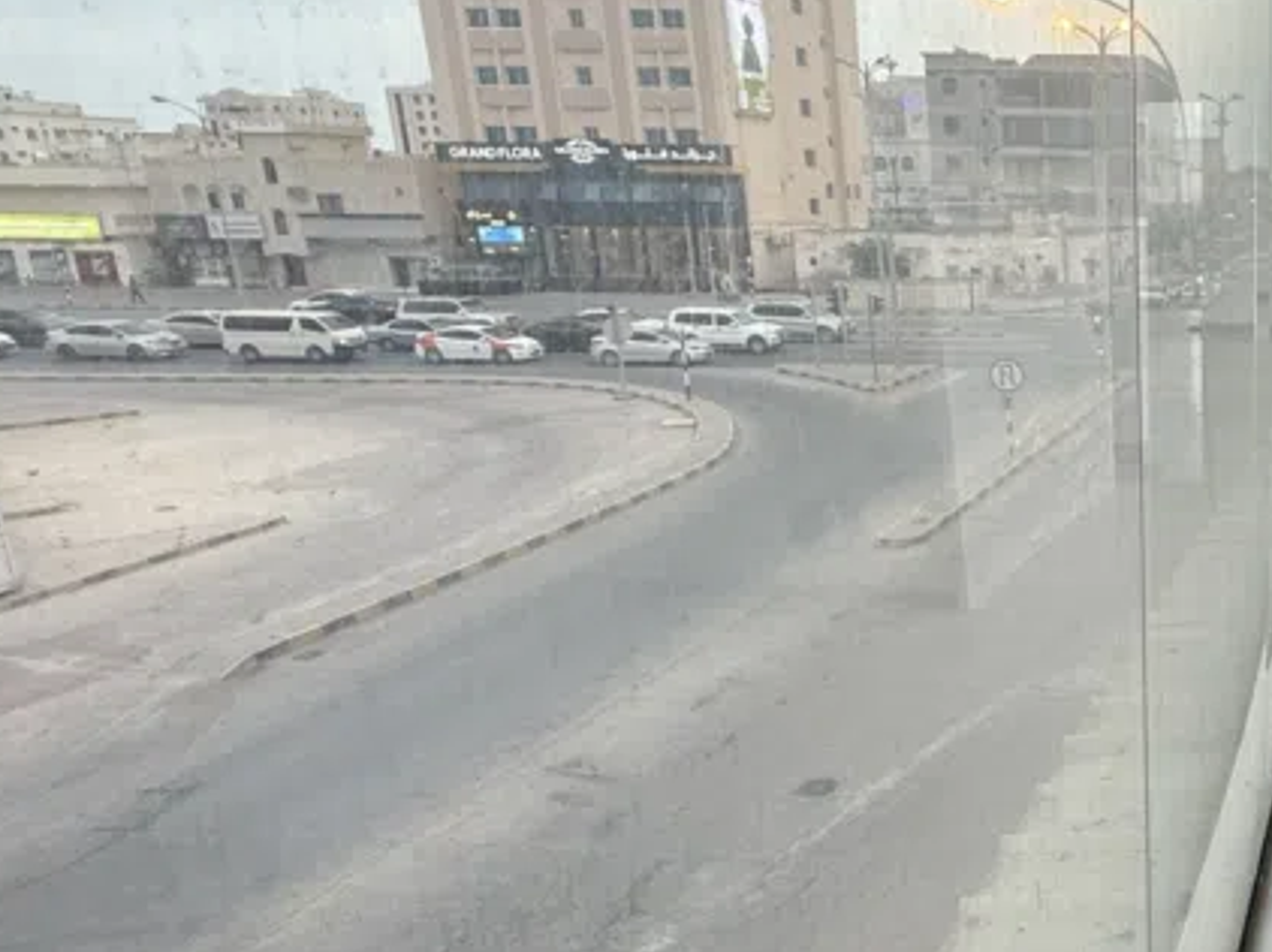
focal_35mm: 34
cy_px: 524
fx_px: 1249
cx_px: 1317
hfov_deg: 44.5
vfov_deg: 41.7
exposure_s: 1/100
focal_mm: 2.22
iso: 100
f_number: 2.2
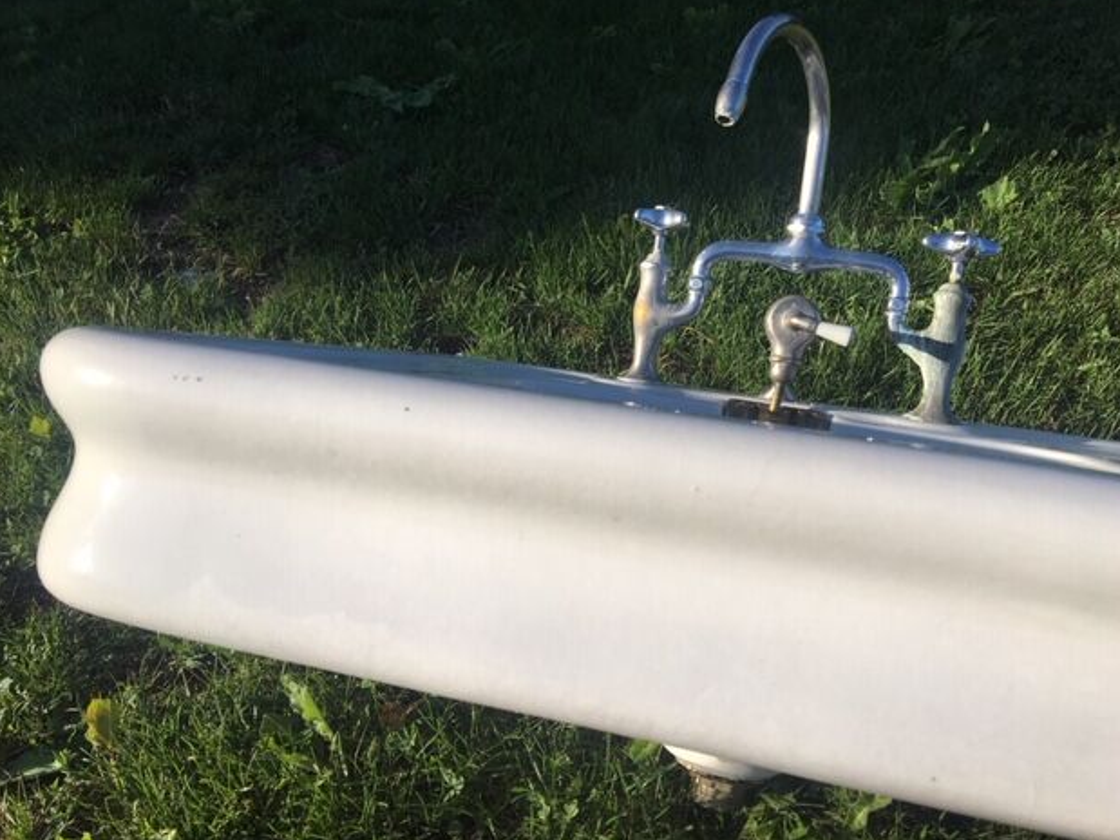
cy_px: 413
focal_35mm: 30
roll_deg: +6.4
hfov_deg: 60.0
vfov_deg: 46.8
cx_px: 574
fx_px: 970
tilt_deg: -35.0
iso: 25
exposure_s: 1/1570
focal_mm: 4.15
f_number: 2.2
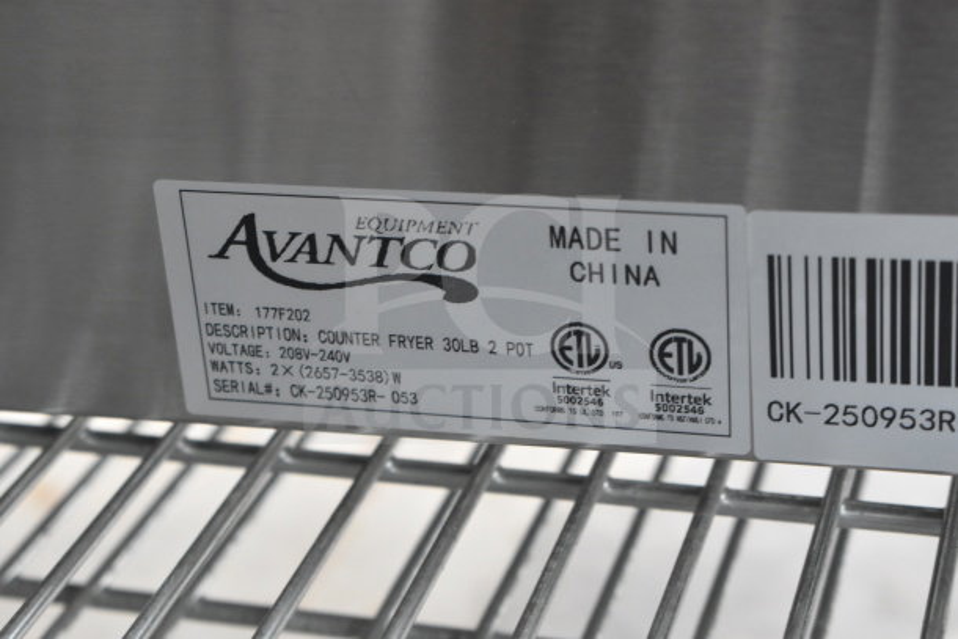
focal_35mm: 82
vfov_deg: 16.6
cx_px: 479
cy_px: 320
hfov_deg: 24.6
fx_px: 2196
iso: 2800
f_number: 5.6
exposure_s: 1/100
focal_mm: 55
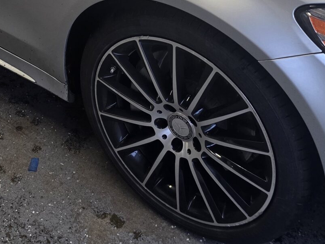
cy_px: -136
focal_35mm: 73
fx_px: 685
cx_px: 72
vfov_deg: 17.8
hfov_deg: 26.3
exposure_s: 1/120
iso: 125
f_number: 1.7
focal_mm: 6.3
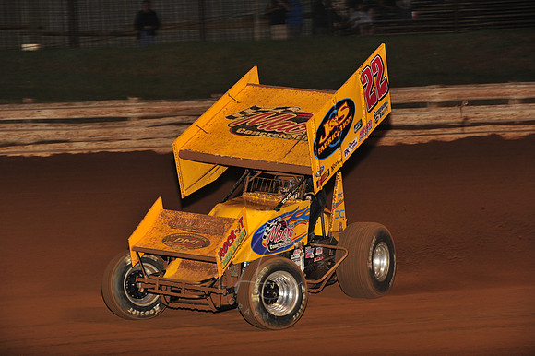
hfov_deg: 16.4
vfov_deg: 11.0
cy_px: 178
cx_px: 268
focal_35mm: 125
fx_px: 1857
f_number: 7.1
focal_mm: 125
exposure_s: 1/320
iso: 1000
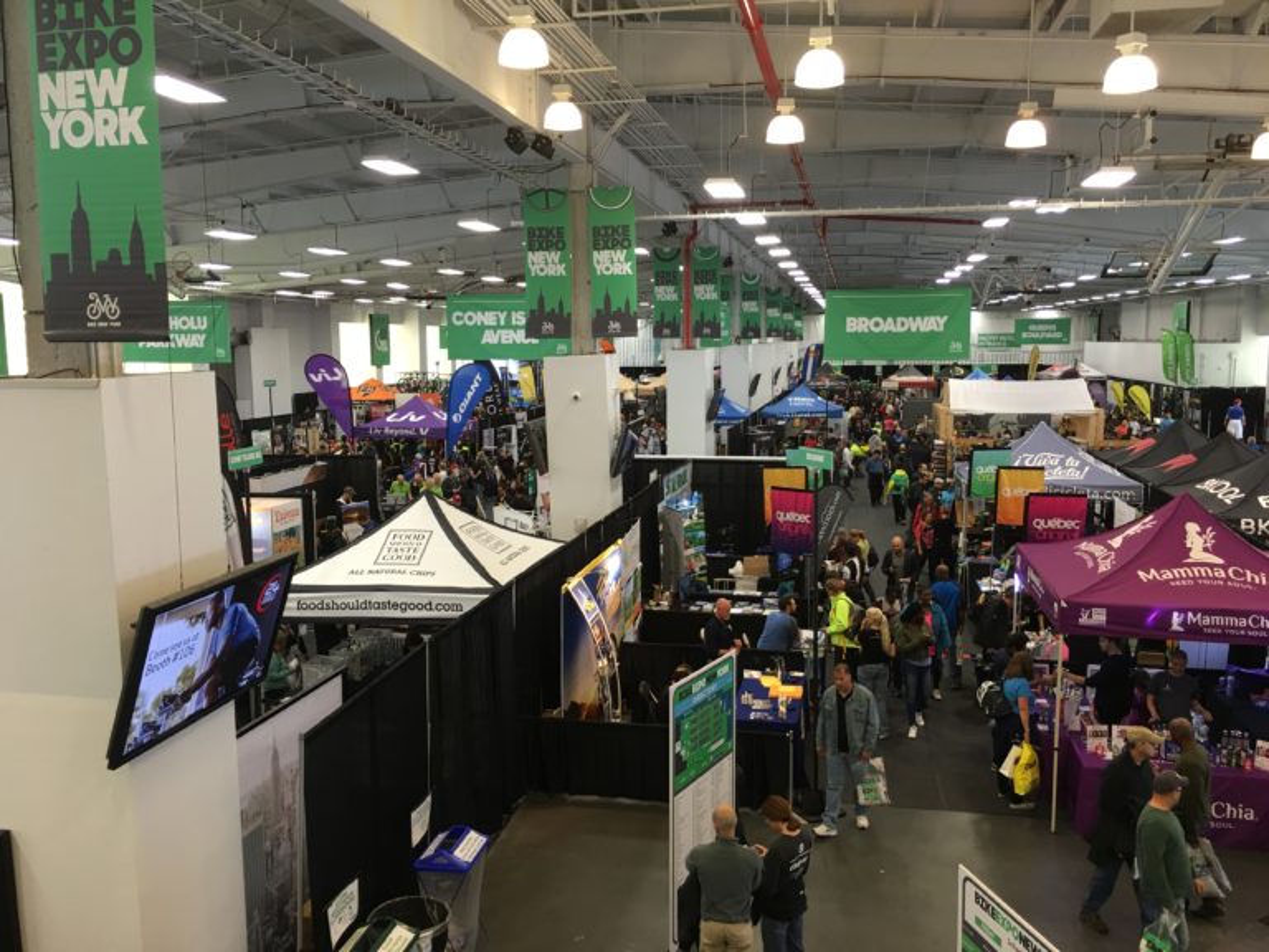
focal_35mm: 29
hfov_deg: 61.7
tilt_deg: -6.6
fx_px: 1063
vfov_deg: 48.2
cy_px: 476
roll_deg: -0.2
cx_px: 634
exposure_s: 1/15
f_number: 2.2
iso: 32
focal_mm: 4.15
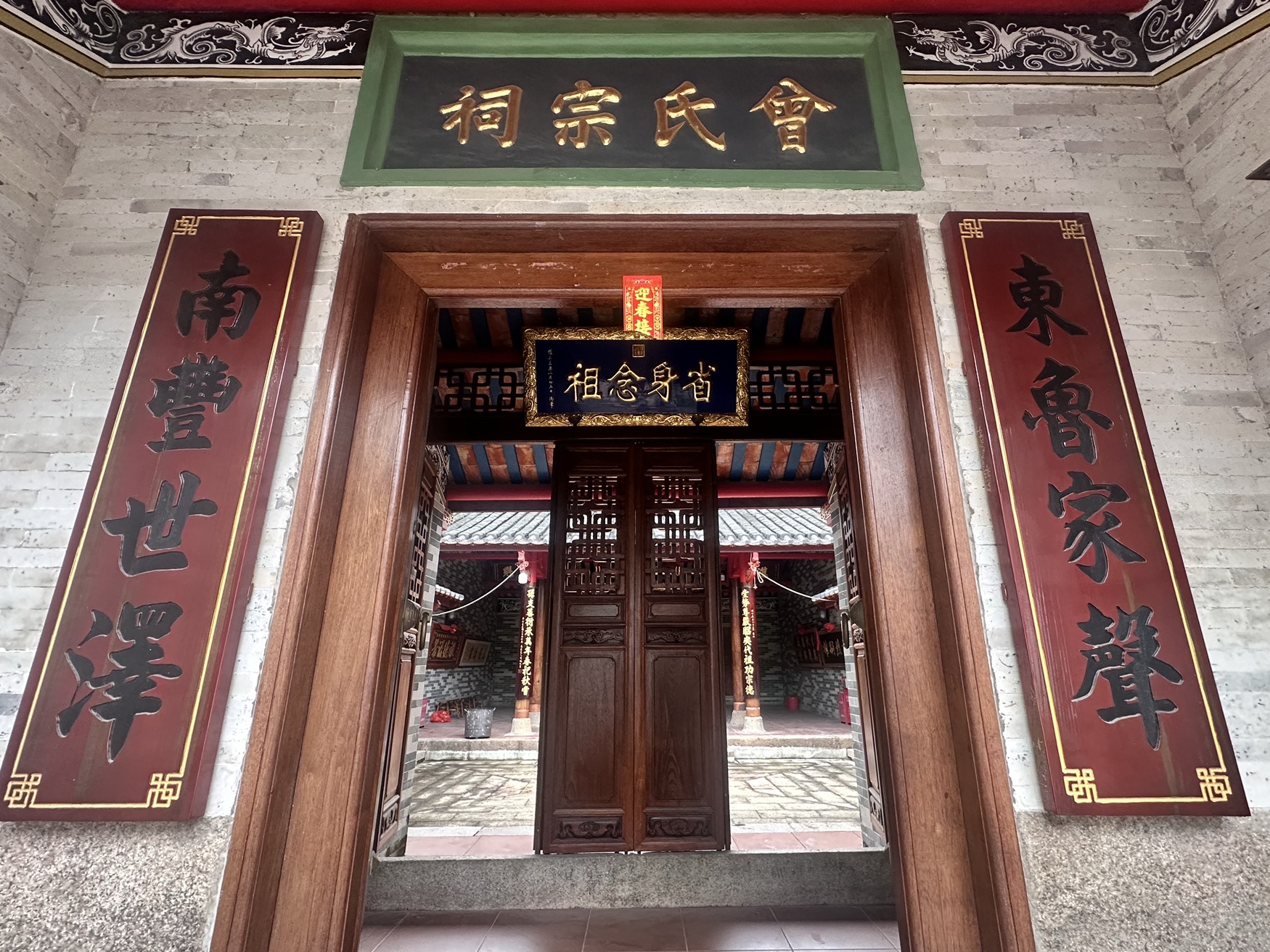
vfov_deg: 78.1
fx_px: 587
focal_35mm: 16
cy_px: 489
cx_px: 650
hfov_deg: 94.5
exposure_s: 1/99
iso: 250
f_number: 2.2
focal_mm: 2.22
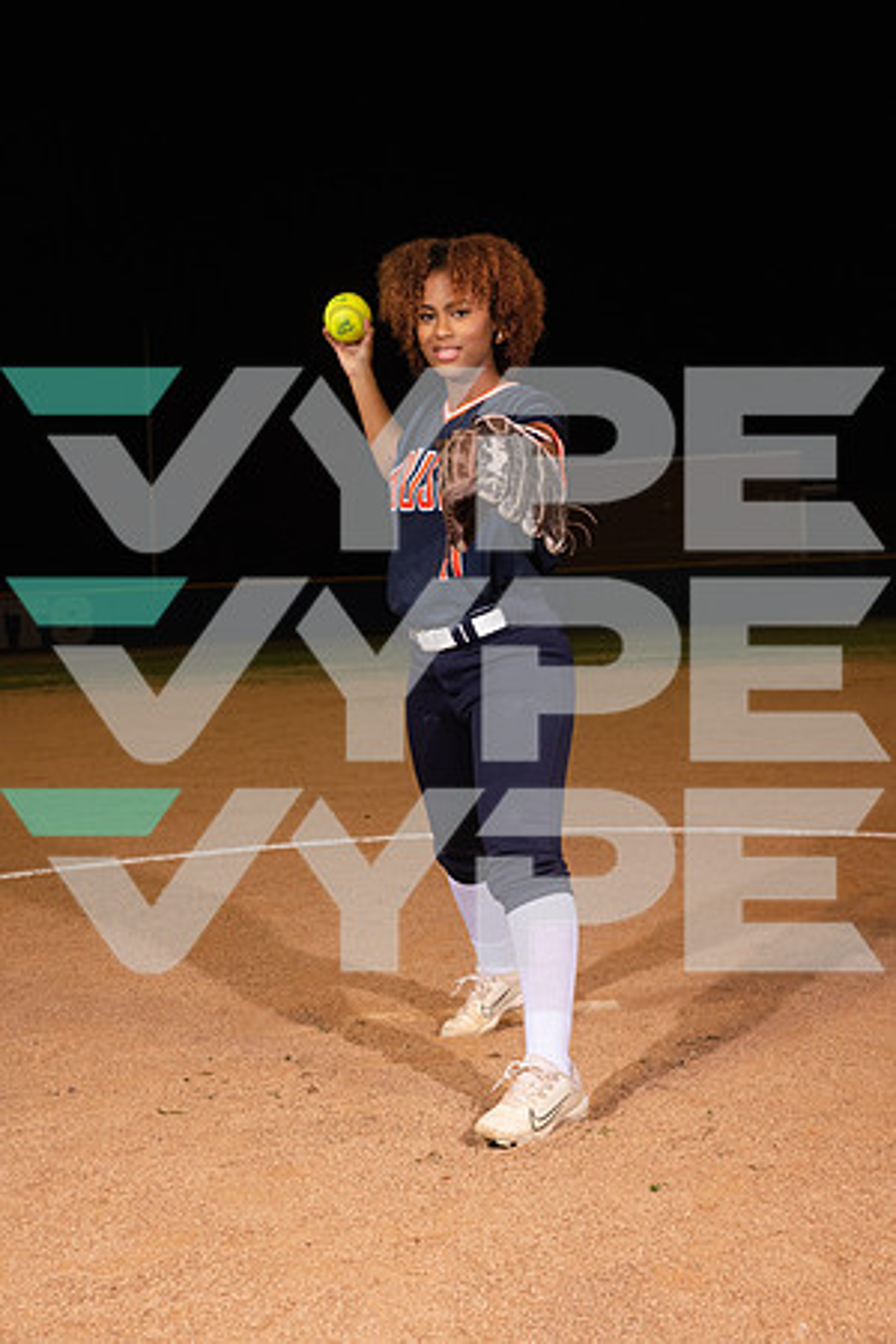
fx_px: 1792
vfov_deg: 41.1
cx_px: 448
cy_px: 672
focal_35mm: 48
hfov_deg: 28.1
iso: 1000
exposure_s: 1/500
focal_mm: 48
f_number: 6.3
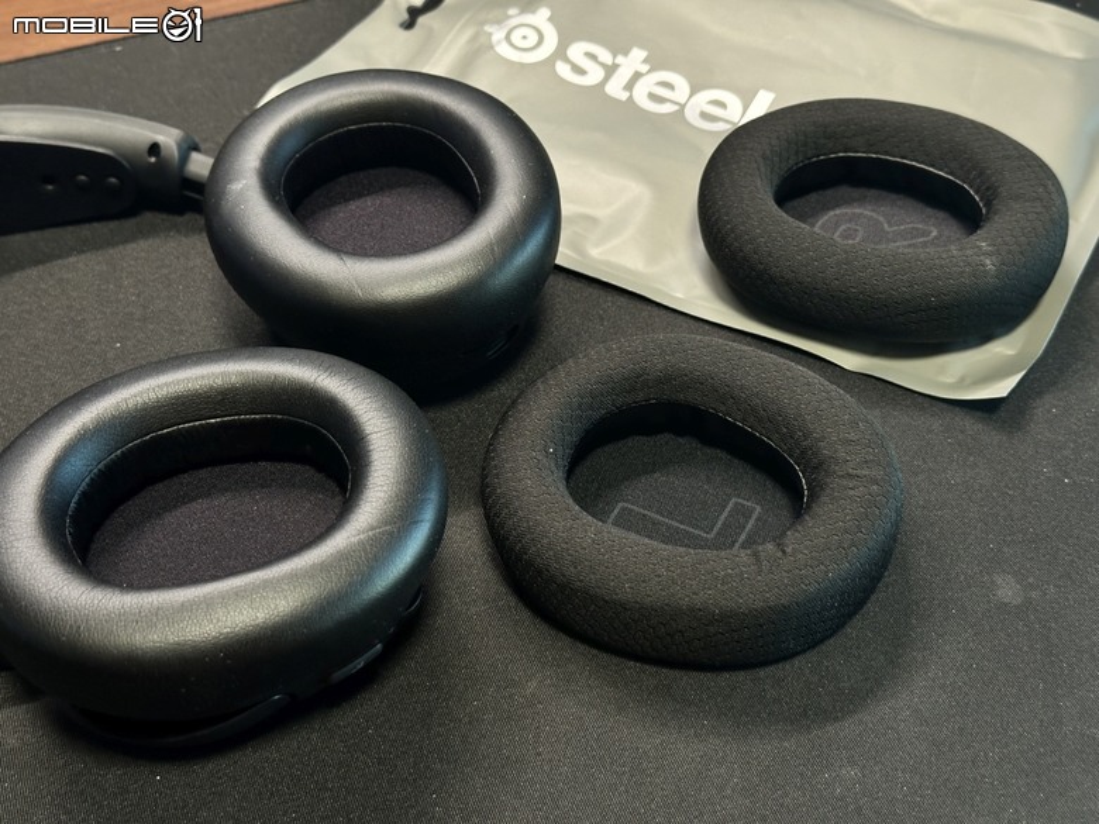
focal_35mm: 48
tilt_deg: -44.2
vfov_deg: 30.3
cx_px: 550
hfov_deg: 39.7
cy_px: 412
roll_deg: +2.3
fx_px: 1524
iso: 160
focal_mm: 6.86
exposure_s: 1/60
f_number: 1.78
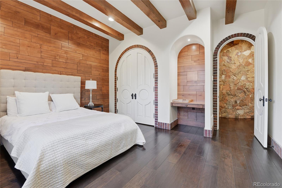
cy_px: 94
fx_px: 117
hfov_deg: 100.4
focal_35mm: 15
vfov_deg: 77.3
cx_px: 141
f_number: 8
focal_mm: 15
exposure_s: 1/125
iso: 400
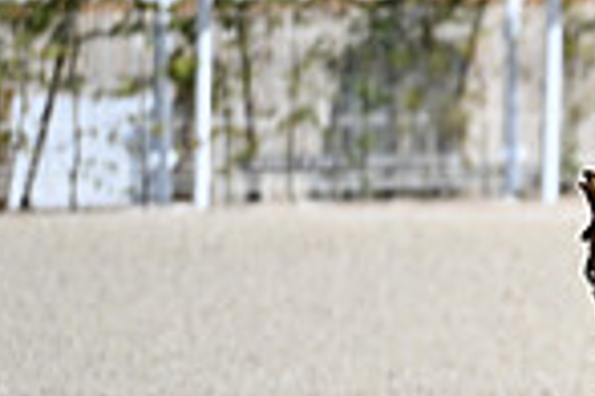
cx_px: 1117
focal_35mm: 1578
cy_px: 277
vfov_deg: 0.9
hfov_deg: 1.3
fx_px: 26079
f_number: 4.5
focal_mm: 400
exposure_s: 1/1600
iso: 250
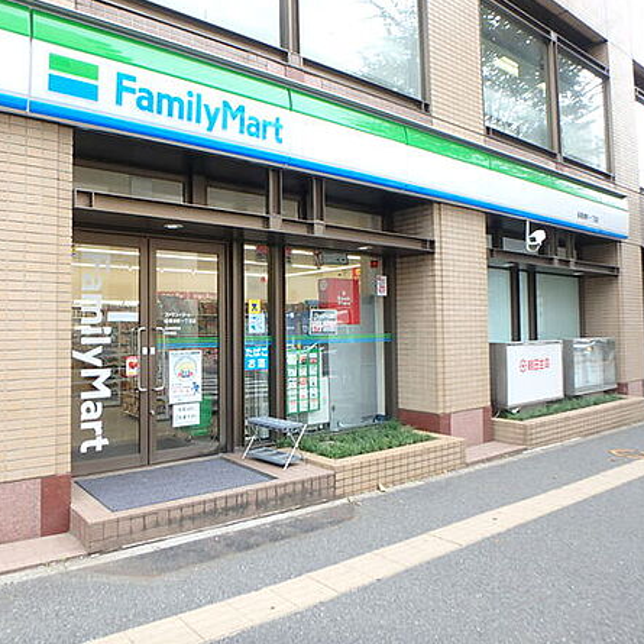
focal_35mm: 25
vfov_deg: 62.9
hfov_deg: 62.0
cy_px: 321
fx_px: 526
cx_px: 239
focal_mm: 3.7
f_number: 3.5
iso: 125
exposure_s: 1/80
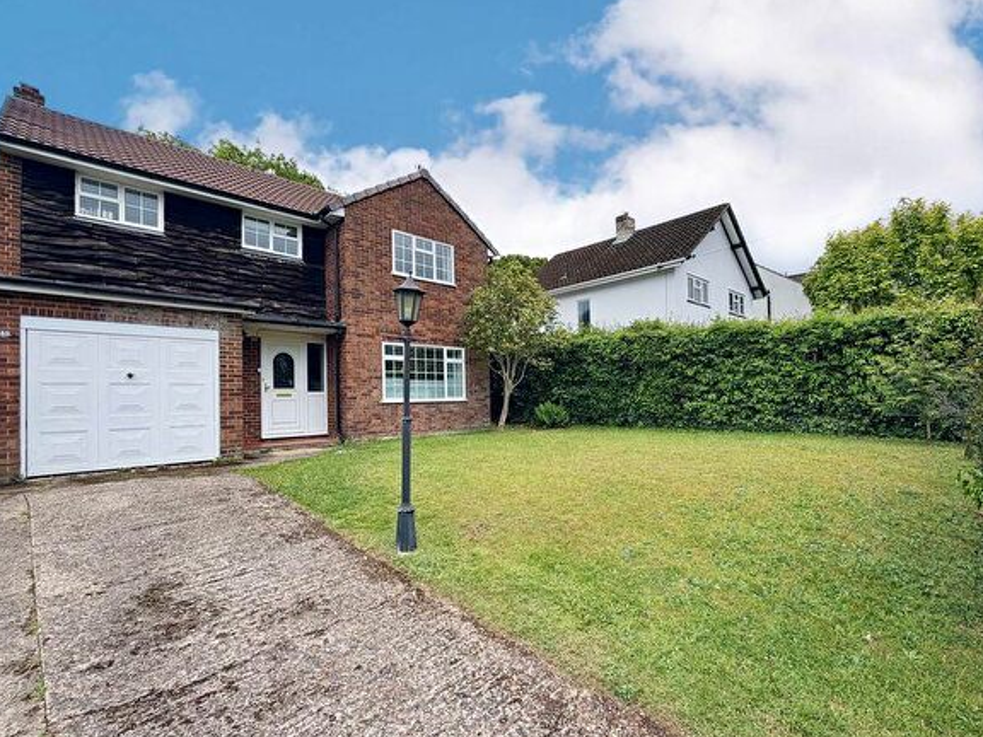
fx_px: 483
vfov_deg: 74.7
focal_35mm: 17
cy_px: 386
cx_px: 498
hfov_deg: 91.0
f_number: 2.2
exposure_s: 1/770
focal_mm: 2.22
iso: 25
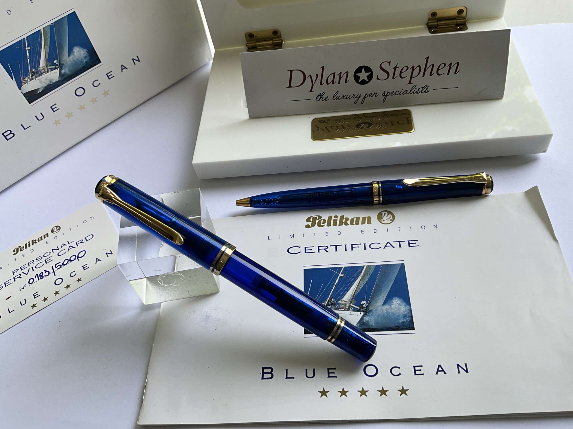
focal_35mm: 29
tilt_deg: -52.3
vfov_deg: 48.2
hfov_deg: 61.7
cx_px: 286
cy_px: 214
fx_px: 480
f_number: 1.8
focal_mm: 3
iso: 20
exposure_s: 1/122
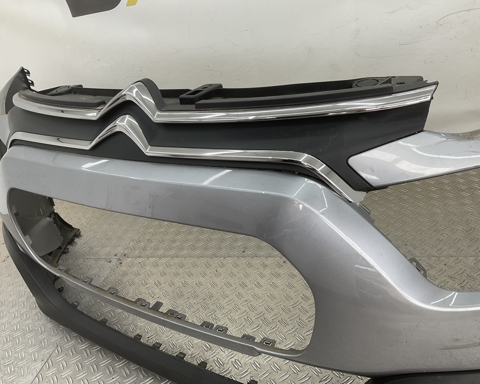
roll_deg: +11.2
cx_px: 234
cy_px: 190
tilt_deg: -30.2
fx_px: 440
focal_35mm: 31
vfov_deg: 47.1
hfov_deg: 57.2
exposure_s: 1/100
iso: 16
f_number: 1.8
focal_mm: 3
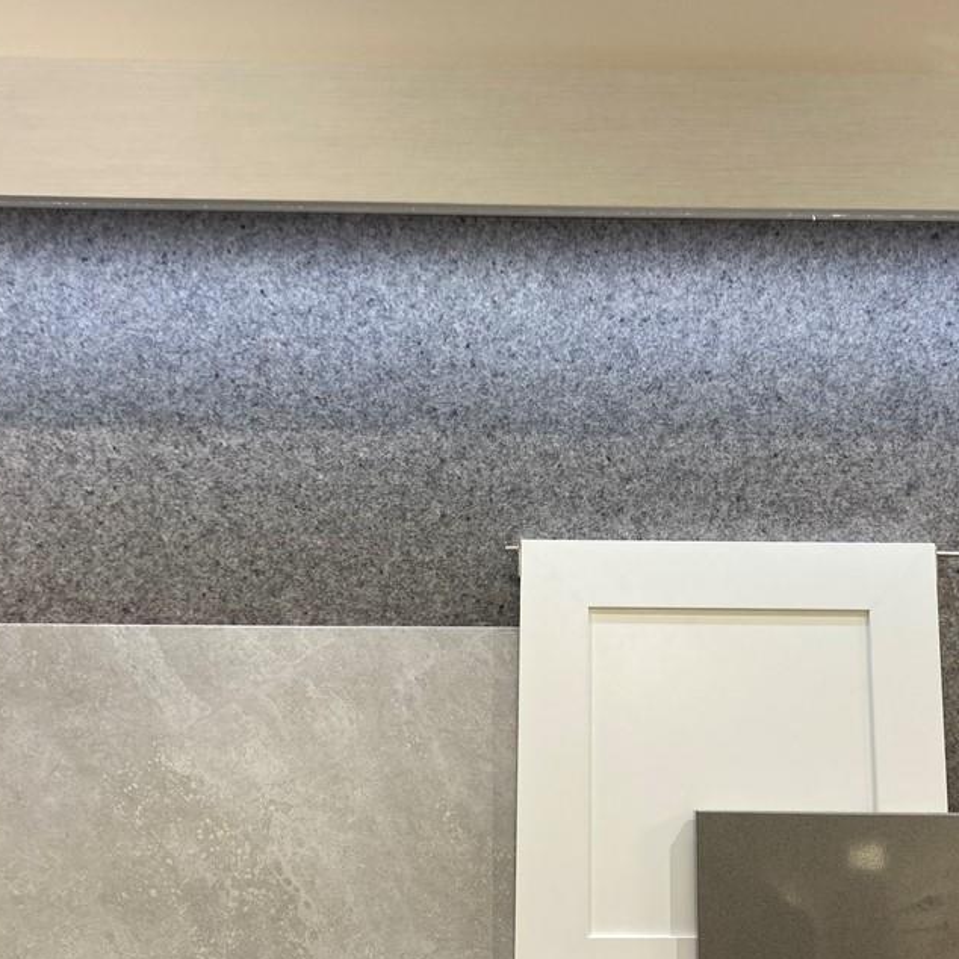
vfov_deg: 41.8
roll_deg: -1.2
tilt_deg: -0.9
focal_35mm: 40
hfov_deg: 41.6
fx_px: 1254
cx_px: 584
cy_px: 529
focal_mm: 3.99
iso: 40
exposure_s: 1/60
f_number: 1.8
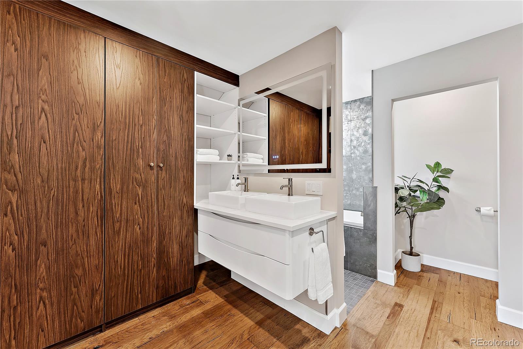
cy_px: 174
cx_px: 262
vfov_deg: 81.3
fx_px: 203
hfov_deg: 104.2
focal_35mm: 14
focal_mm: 14
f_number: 8
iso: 80
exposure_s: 2
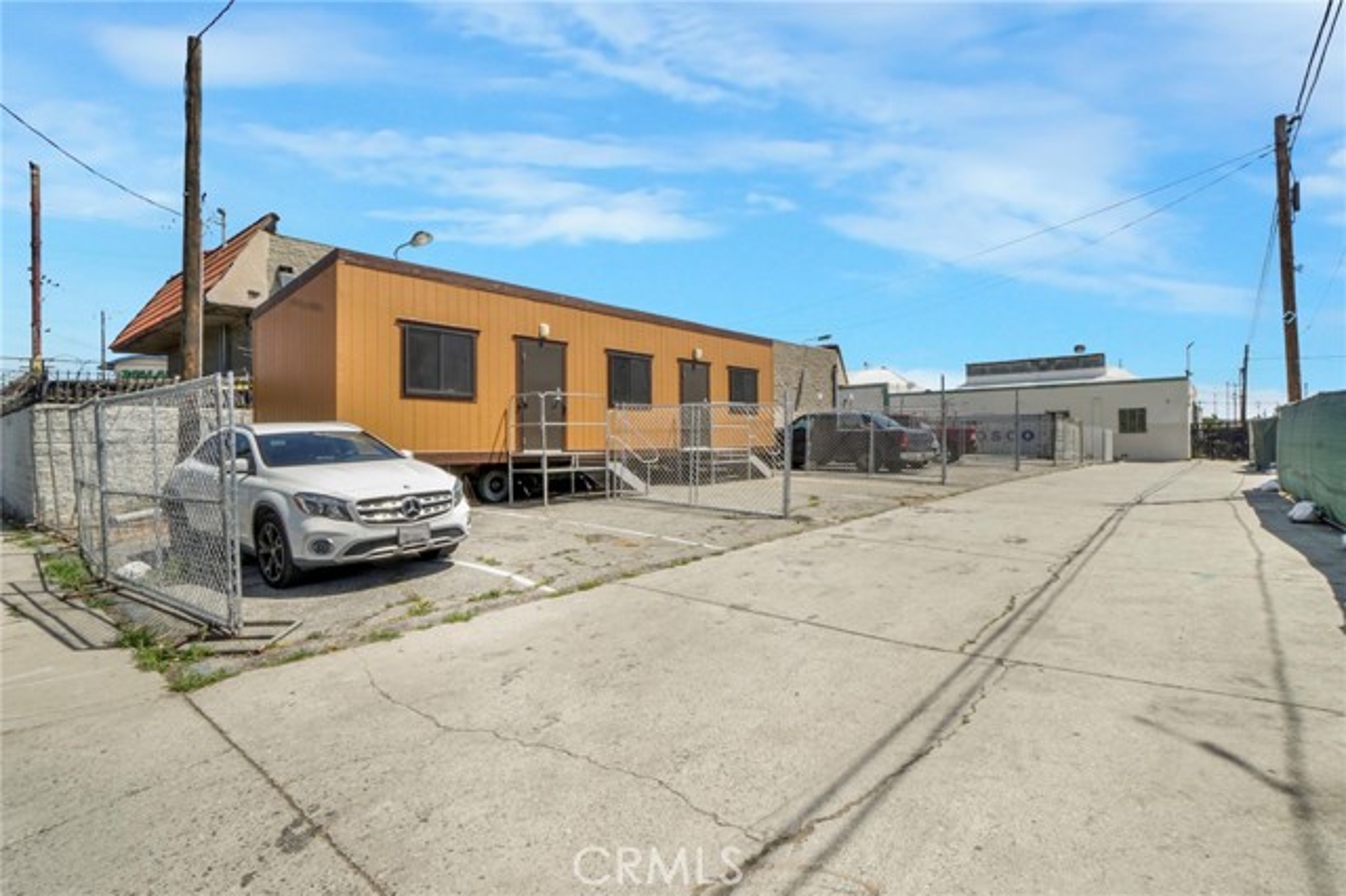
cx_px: 673
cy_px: 448
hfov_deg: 95.0
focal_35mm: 16
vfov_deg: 72.0
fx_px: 617
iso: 100
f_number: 22
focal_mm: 11
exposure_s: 1/30
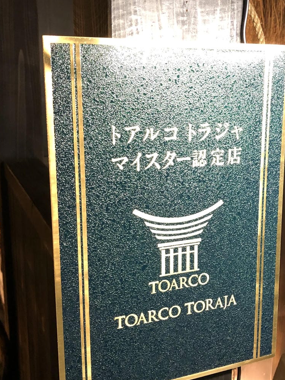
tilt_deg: -13.5
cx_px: 183
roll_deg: -1.2
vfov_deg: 42.1
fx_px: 494
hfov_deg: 32.0
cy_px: 188
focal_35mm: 45
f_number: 1.8
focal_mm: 3.99
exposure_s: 1/9
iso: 100
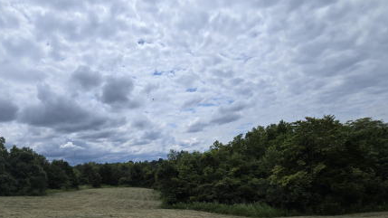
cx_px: 159
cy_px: 182
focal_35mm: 22
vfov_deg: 47.9
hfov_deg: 80.4
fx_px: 226
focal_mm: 2.2
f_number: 2.2
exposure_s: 1/5243
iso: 50
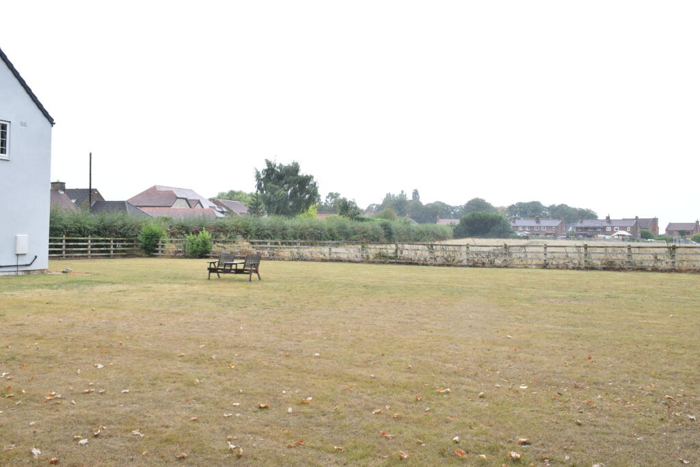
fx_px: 700
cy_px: 234
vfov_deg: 36.9
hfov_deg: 53.1
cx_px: 350
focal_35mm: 36
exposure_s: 1/100
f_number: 18
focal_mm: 24
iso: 800
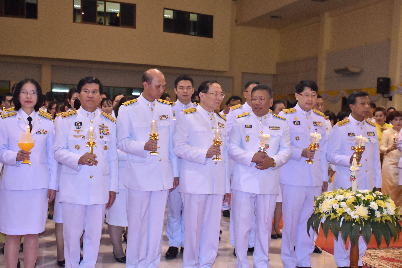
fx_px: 536
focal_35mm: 48
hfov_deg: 41.1
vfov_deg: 28.1
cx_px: 201
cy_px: 134
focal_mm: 32
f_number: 6.3
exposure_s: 1/100
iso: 2000
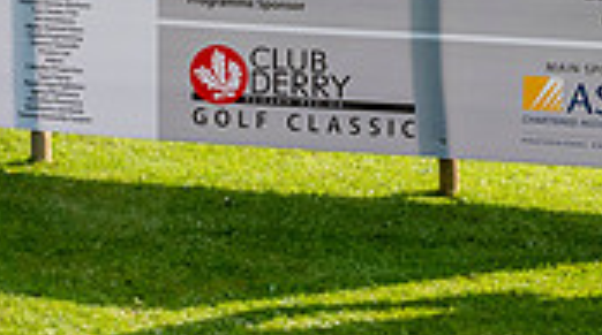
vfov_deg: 7.1
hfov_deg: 12.8
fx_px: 2676
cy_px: -47
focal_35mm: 168
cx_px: 418
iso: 250
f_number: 8
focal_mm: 24
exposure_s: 1/100
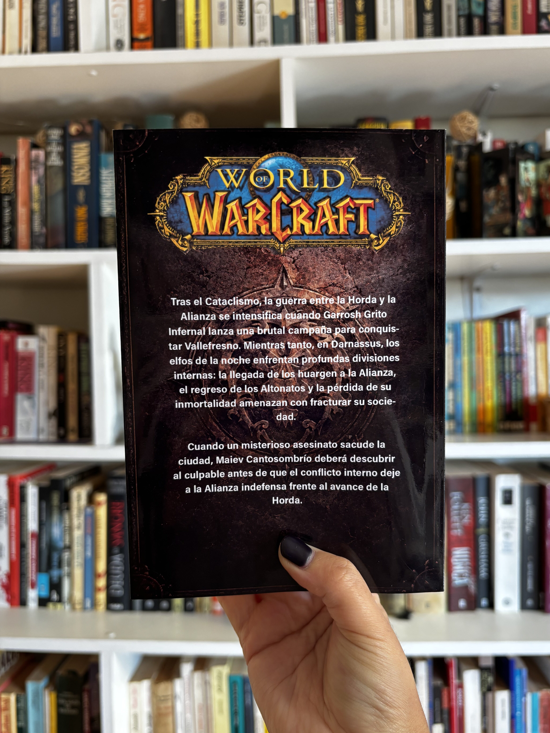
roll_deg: +0.5
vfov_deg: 65.3
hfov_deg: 51.3
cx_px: 283
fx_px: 572
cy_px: 375
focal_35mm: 27
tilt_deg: -1.3
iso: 125
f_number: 1.6
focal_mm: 5.96
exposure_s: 1/81
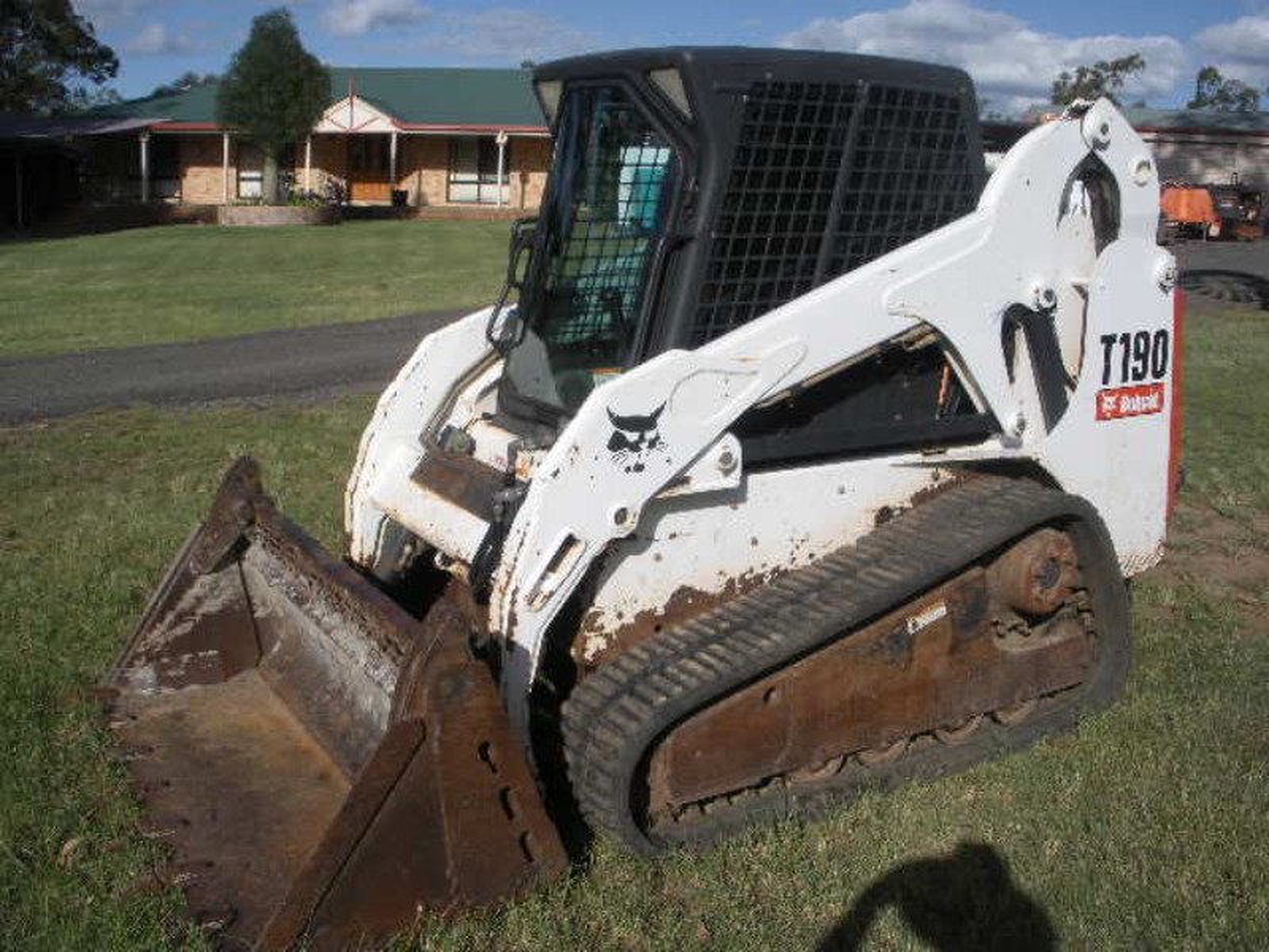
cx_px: 634
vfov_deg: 39.7
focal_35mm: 36
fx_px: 1320
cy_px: 476
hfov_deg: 51.4
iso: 64
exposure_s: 1/502
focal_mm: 6.3
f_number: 5.6
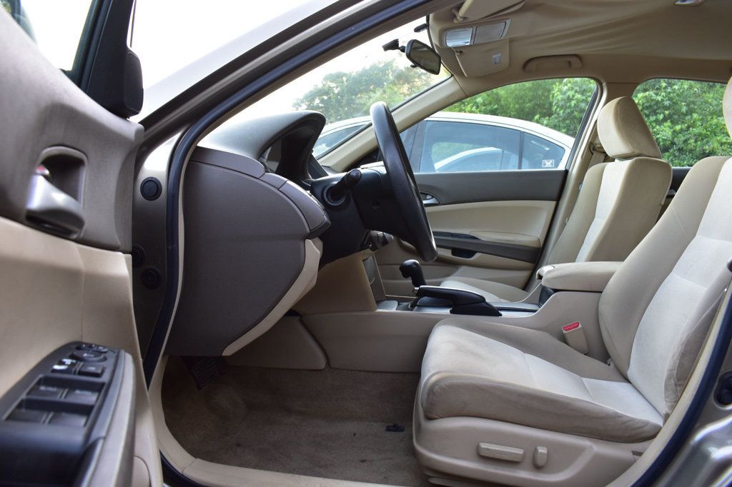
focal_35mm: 27
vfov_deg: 47.9
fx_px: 549
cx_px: 366
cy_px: 244
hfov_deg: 67.4
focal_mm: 18
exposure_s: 1/30
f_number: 7.1
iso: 400
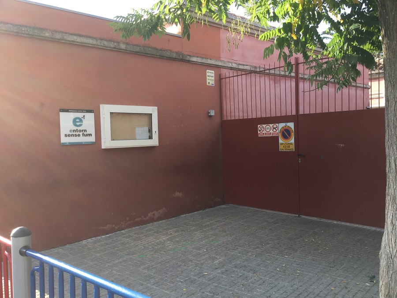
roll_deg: +1.0
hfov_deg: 58.4
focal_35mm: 31
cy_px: 149
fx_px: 356
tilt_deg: -4.3
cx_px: 198
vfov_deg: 45.4
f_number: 2.4
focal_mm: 3.3
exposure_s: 1/156
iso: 25
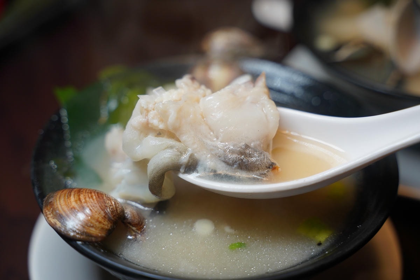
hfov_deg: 27.0
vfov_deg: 18.2
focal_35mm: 75
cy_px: 140
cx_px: 210
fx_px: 875
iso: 160
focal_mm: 75
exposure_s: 1/80
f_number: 4
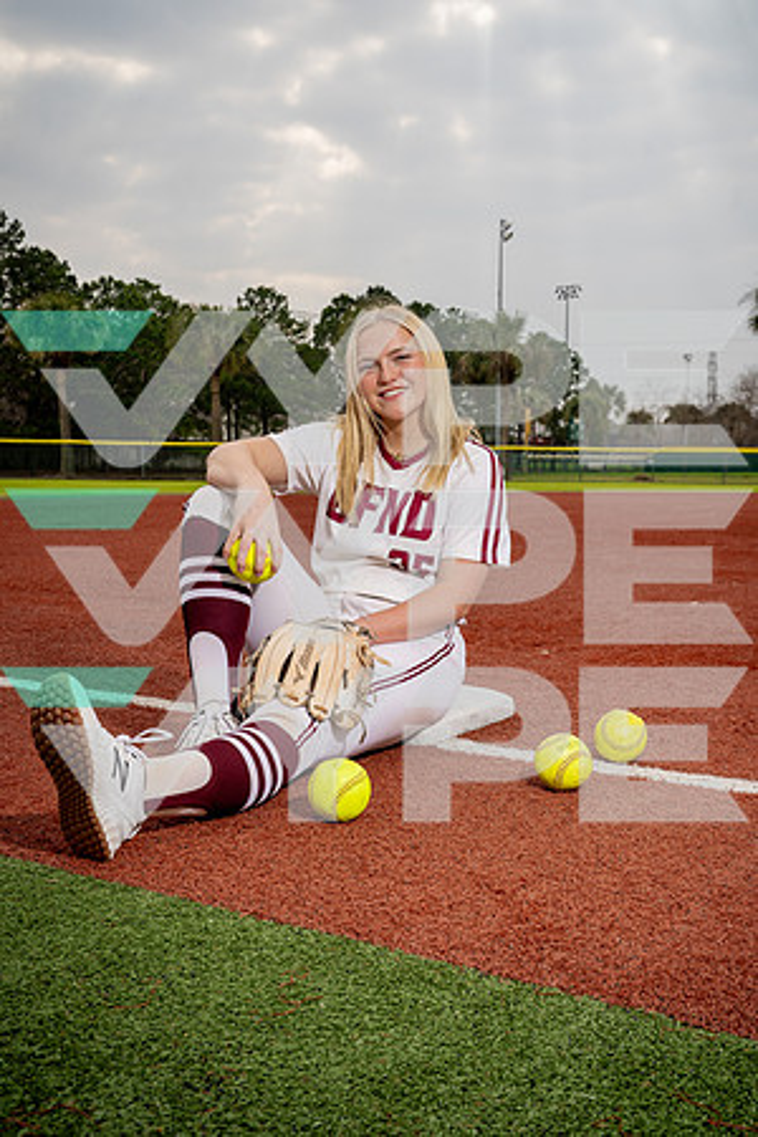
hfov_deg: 32.6
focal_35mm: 41
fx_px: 1295
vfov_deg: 47.4
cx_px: 379
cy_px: 568
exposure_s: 1/250
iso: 100
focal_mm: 41
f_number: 8
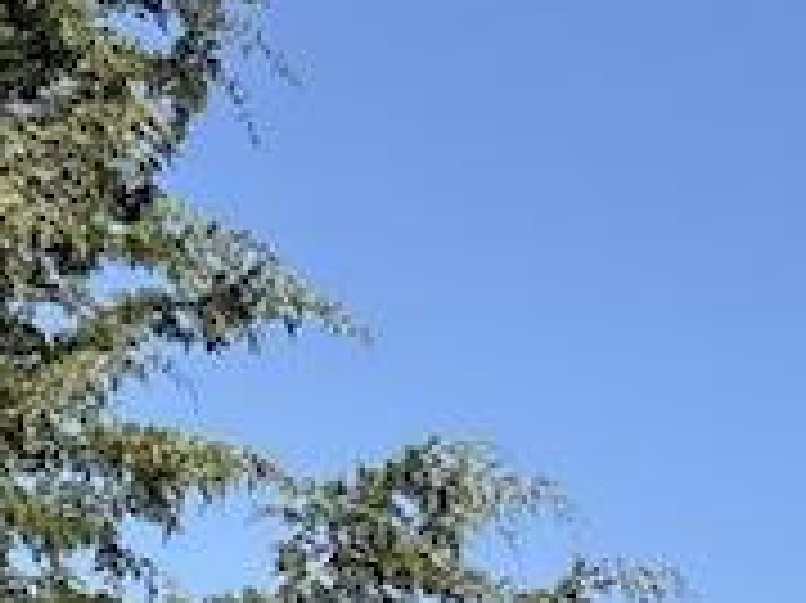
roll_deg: -0.1
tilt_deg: -0.3
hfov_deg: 13.6
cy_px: 1629
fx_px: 3118
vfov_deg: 9.4
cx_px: 1306
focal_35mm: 134
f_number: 1.78
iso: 80
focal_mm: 6.76
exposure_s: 1/3021
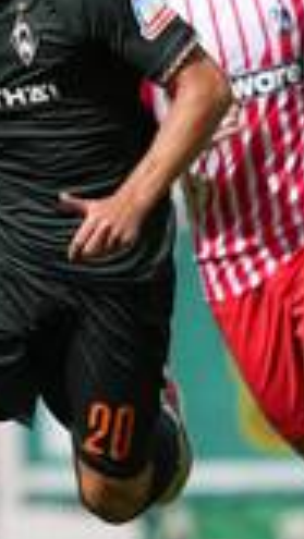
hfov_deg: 0.5
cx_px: -248
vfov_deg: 0.8
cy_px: -29
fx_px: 37631
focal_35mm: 2630
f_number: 2.8
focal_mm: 300
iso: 250
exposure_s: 1/4000
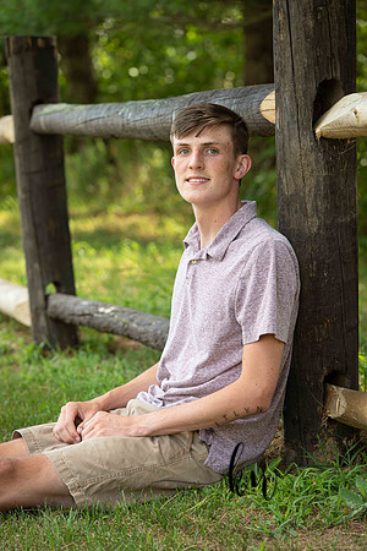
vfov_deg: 14.7
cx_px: 184
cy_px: 276
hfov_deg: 9.8
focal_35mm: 140
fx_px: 2141
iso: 400
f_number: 5.6
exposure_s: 1/200
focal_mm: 140
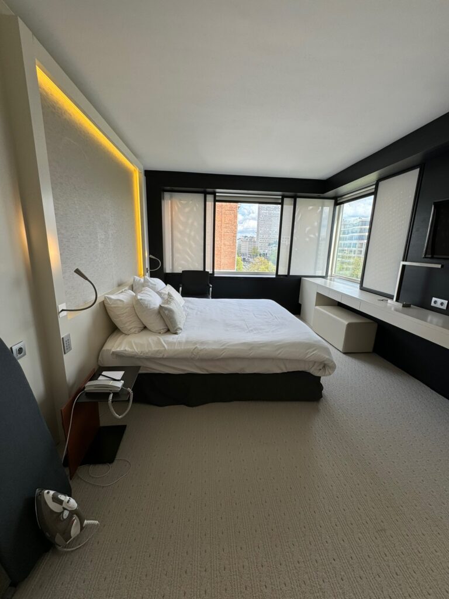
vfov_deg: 102.1
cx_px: 224
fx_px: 242
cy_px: 300
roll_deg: -1.3
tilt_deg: -12.0
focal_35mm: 14
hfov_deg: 85.7
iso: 40
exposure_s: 1/190
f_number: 2.2
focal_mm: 2.22
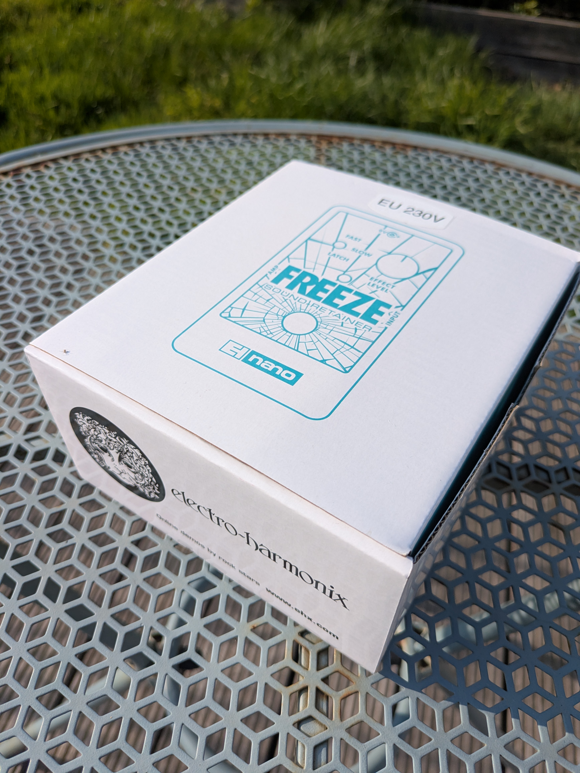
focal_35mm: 25
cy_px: 386
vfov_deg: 69.4
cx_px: 290
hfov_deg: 54.9
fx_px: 558
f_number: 1.89
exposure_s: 1/2732
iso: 89
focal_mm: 5.43
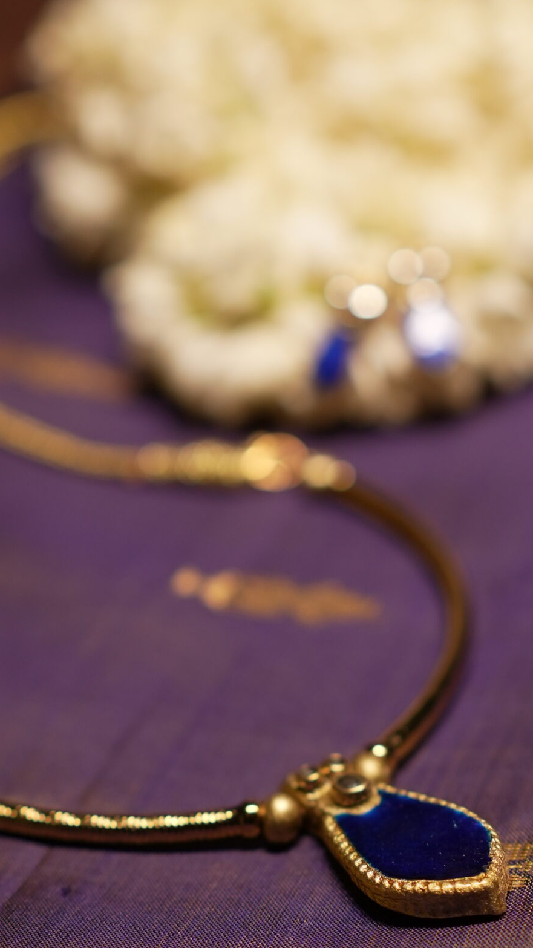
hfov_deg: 13.6
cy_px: 520
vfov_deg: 23.9
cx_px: 257
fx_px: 2237
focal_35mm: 89
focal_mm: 35
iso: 400
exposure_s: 1/320
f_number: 2.2
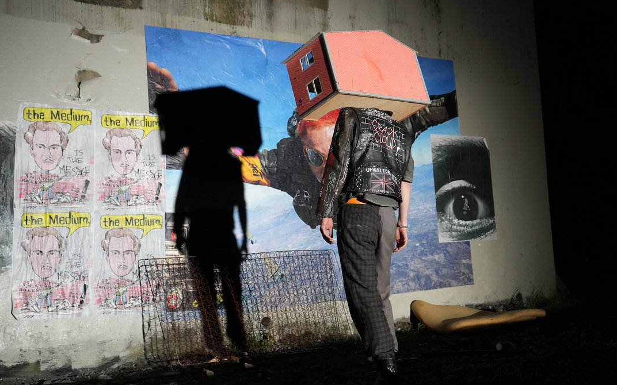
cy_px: 200
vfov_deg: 33.6
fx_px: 639
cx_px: 307
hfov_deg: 51.5
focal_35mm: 38
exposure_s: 1/320
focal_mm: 37
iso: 5000
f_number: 4
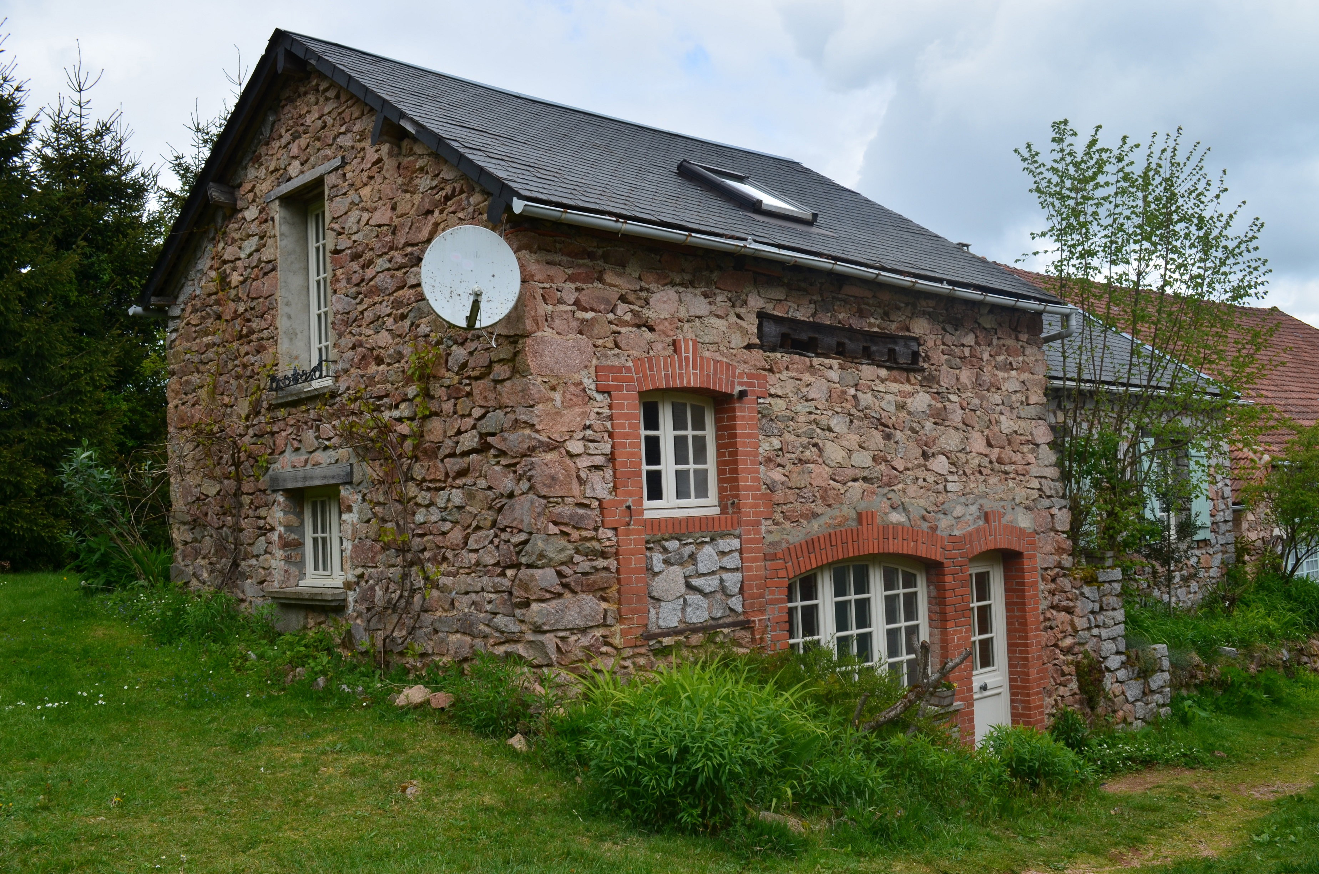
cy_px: 437
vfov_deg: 39.8
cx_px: 660
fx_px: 1207
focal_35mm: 33
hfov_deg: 57.3
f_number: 11
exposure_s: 1/125
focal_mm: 22
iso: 160
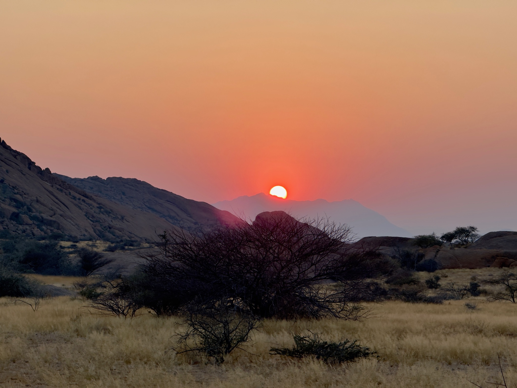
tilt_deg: +1.2
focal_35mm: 120
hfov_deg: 16.4
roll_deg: +0.2
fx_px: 1792
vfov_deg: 12.3
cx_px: 258
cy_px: 194
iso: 50
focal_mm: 15.66
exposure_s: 1/402
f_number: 2.8
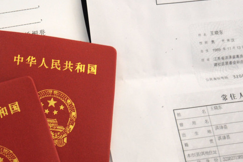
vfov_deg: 16.4
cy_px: 83
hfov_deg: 24.1
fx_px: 560
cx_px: 52
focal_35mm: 83
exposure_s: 1/30
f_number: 6.3
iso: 500
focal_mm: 24
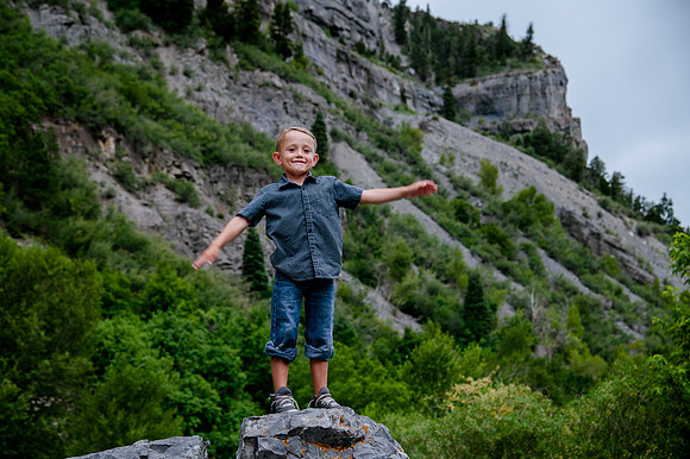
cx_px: 334
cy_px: 222
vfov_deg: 20.9
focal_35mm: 65
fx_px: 1244
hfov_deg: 31.0
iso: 400
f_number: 5
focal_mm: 62
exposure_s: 1/250
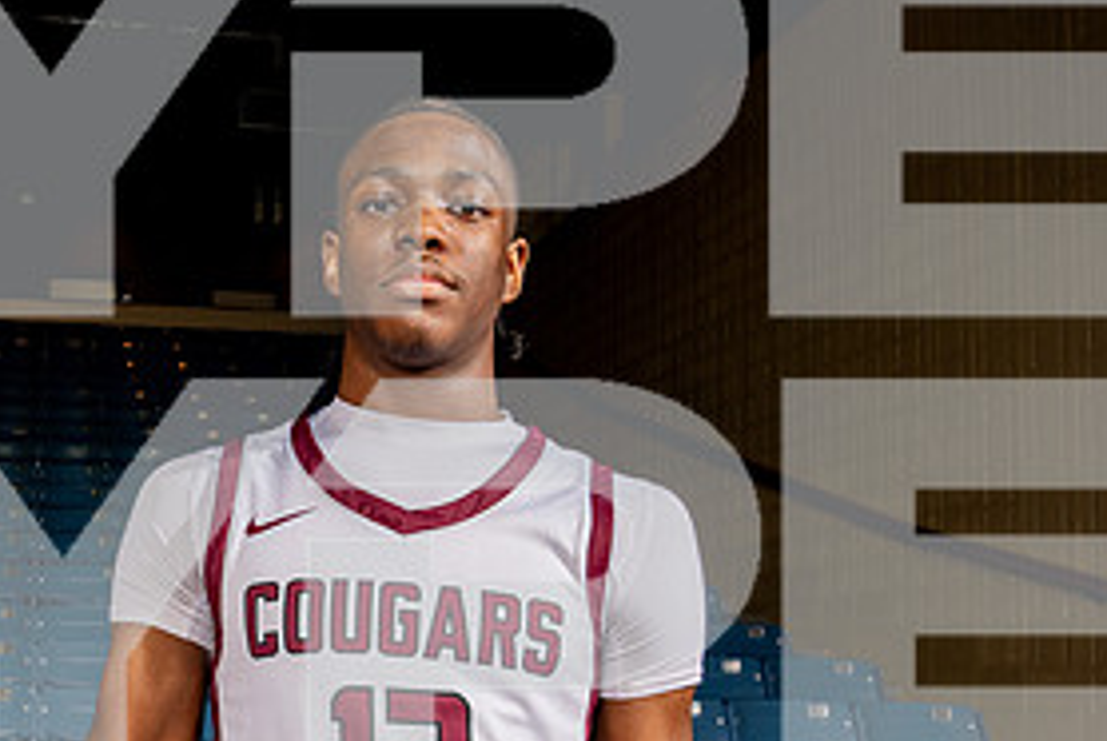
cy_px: 592
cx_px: 227
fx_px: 1539
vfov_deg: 26.6
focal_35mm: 50
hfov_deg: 38.1
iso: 250
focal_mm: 24
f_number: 7.1
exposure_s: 1/125
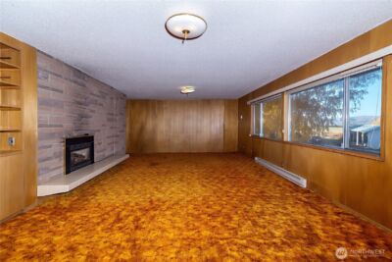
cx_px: 196
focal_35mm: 16
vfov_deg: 73.8
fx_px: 174
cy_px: 131
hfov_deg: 96.7
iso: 200
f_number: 7.1
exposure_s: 1/160
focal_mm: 16
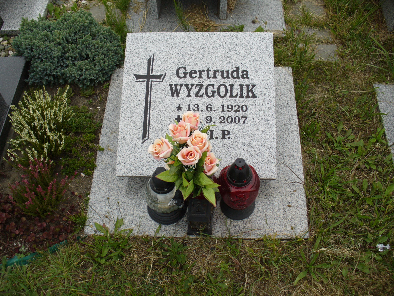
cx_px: 197
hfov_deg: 50.1
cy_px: 148
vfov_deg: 38.7
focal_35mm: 37
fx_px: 421
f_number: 2.8
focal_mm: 6.1
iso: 80
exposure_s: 1/400
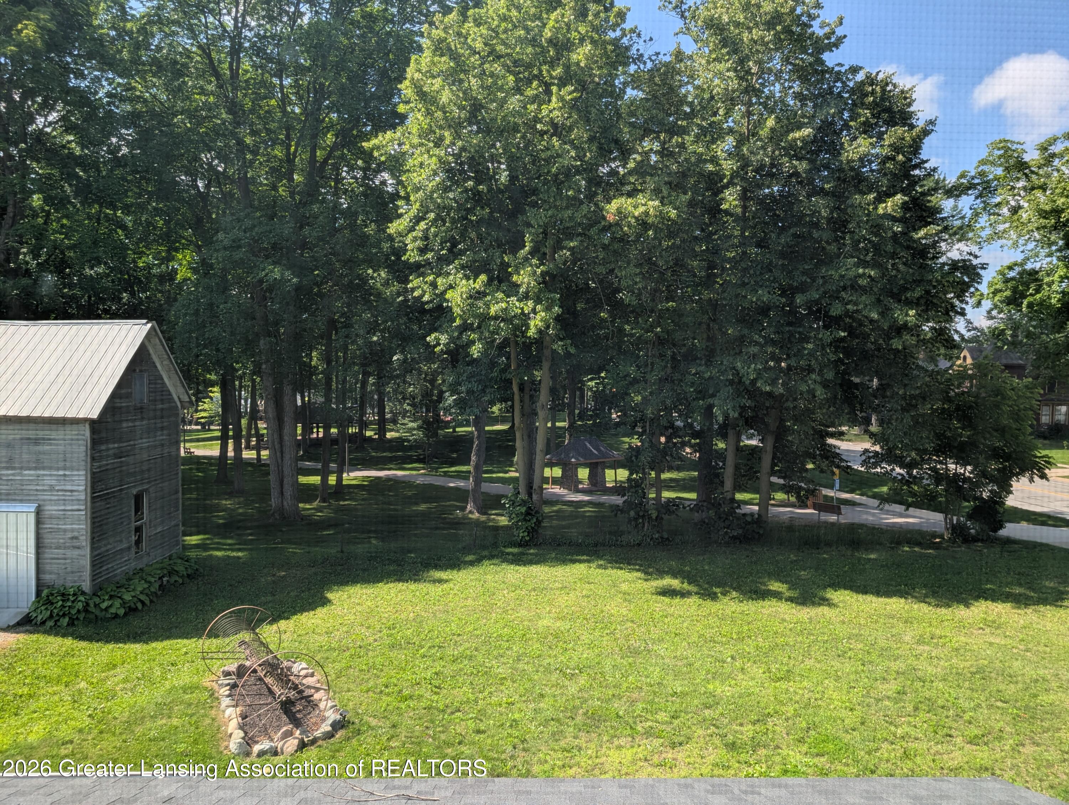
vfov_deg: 56.9
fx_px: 742
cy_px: 402
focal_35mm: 24
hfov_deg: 71.5
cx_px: 534
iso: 21
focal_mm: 6.9
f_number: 1.68
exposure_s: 1/354
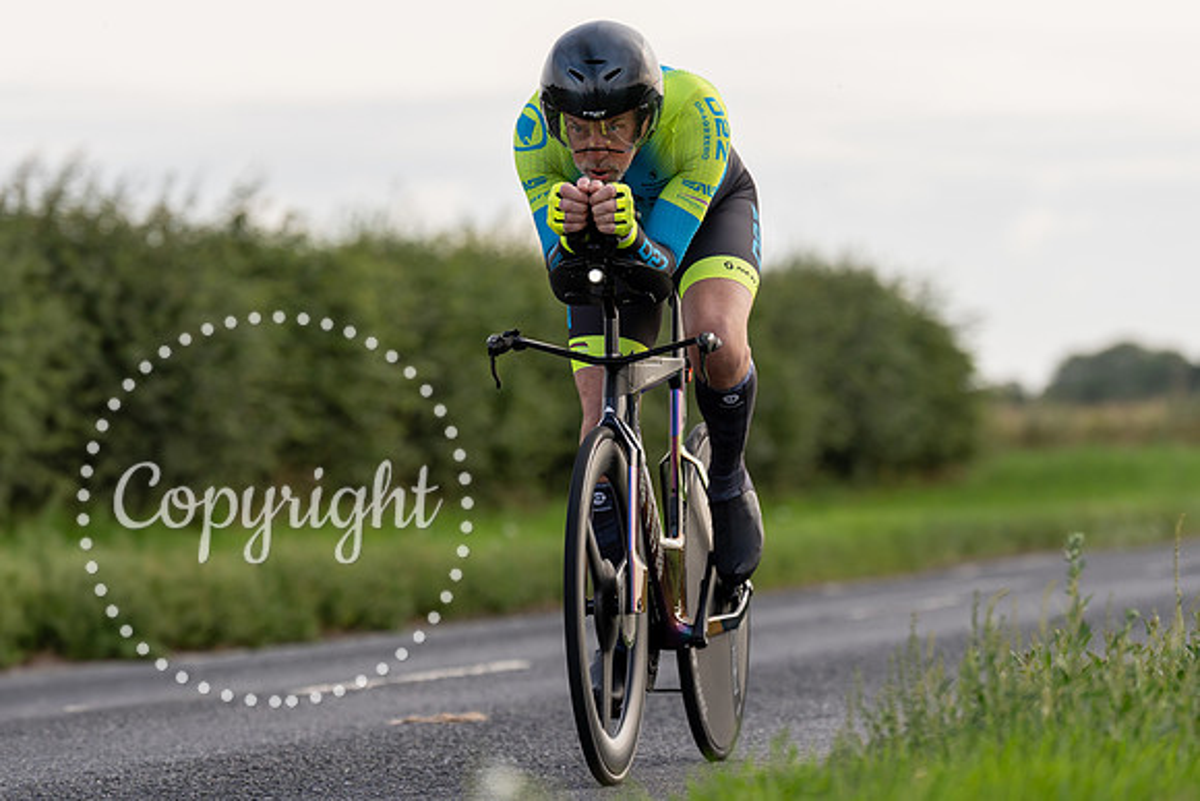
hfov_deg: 9.7
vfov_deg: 6.5
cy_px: 309
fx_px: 7037
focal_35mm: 211
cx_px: 520
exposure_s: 1/1000
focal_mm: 135
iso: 100
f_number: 3.2
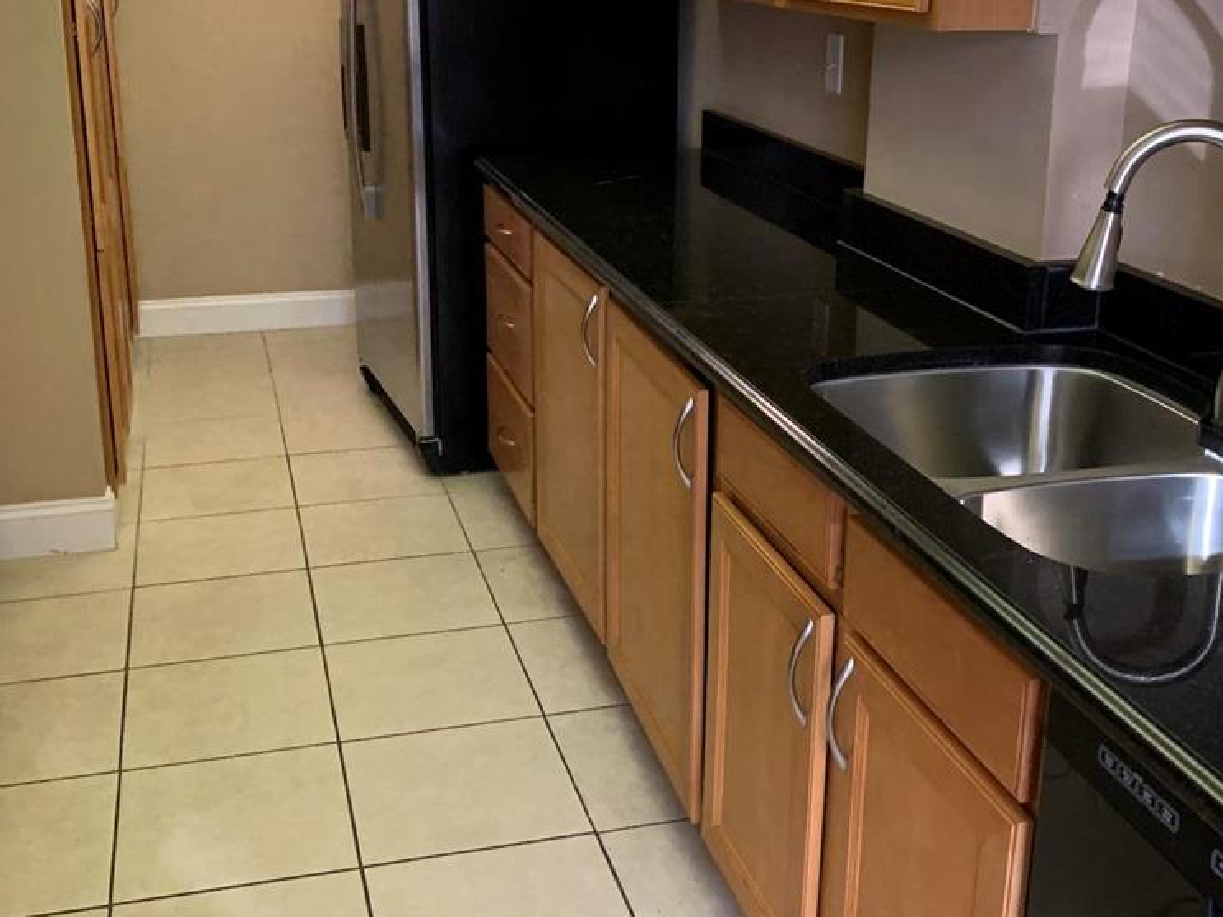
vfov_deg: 34.2
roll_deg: -1.1
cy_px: 354
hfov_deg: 44.8
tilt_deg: -13.8
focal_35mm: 42
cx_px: 556
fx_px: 1484
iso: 320
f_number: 1.8
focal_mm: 4.25
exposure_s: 1/30
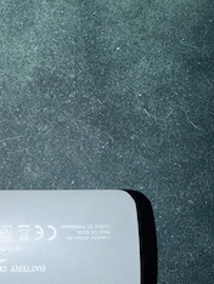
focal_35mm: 41
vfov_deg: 44.6
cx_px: 35
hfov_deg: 33.9
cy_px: 204
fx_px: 337
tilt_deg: -78.9
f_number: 2.2
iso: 50
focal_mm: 2.22
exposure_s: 1/60
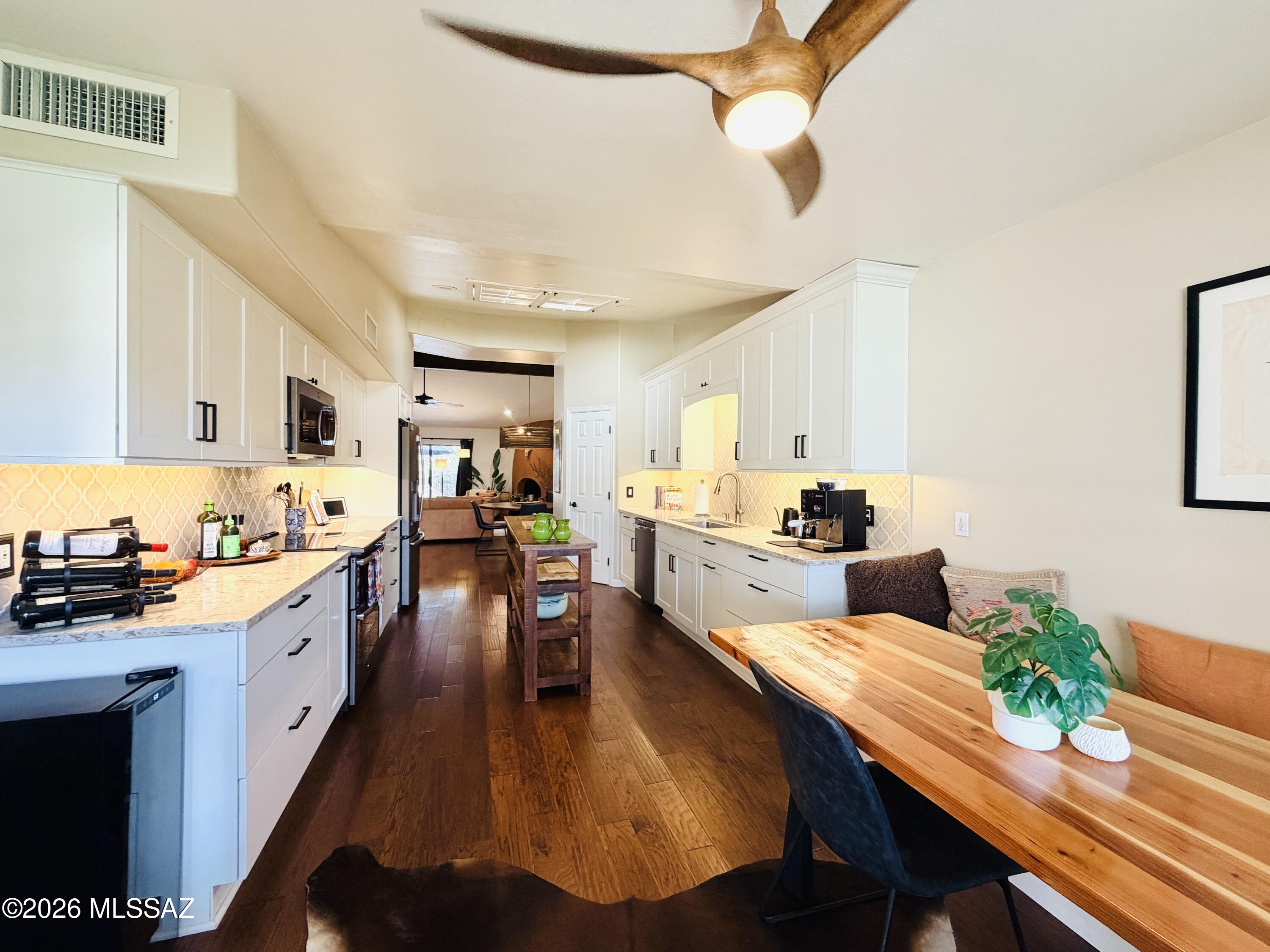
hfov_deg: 102.1
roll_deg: -0.7
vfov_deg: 85.7
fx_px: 514
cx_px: 635
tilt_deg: -0.7
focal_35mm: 14
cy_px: 476
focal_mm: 2.22
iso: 250
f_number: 2.2
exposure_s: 1/120
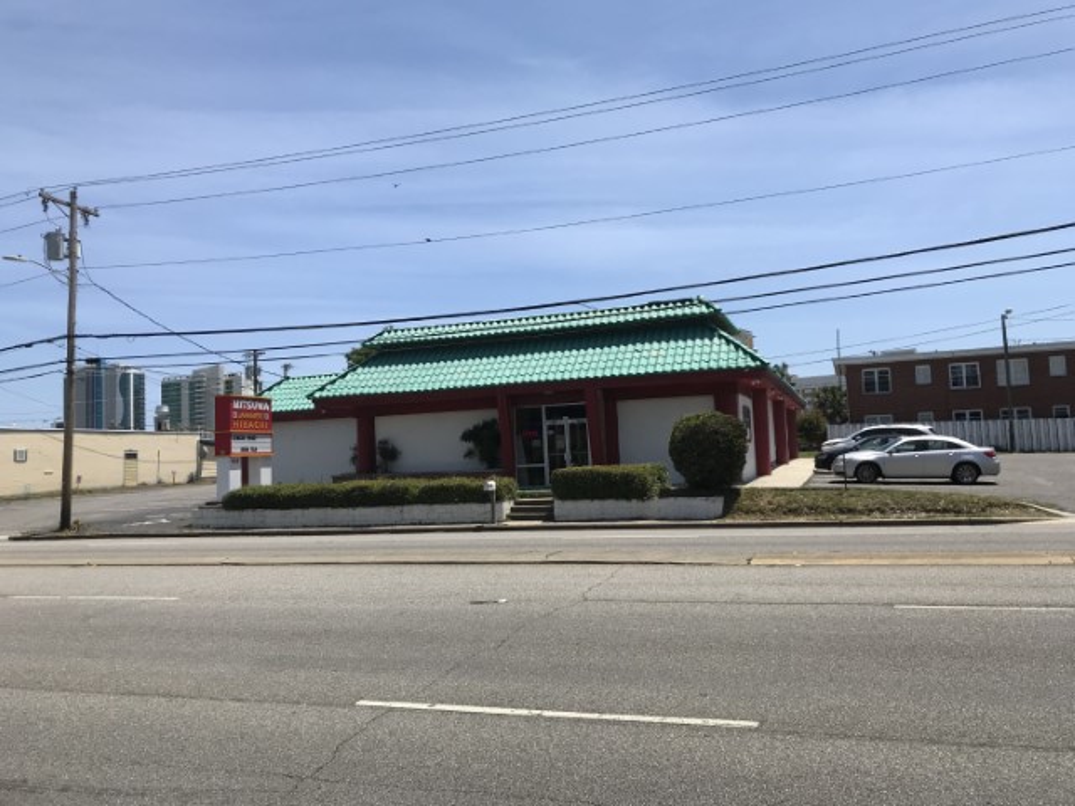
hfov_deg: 63.4
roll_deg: +1.5
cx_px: 538
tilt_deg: +3.2
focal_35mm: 28
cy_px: 403
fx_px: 870
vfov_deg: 49.7
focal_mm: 3.99
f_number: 1.8
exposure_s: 1/3195
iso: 20
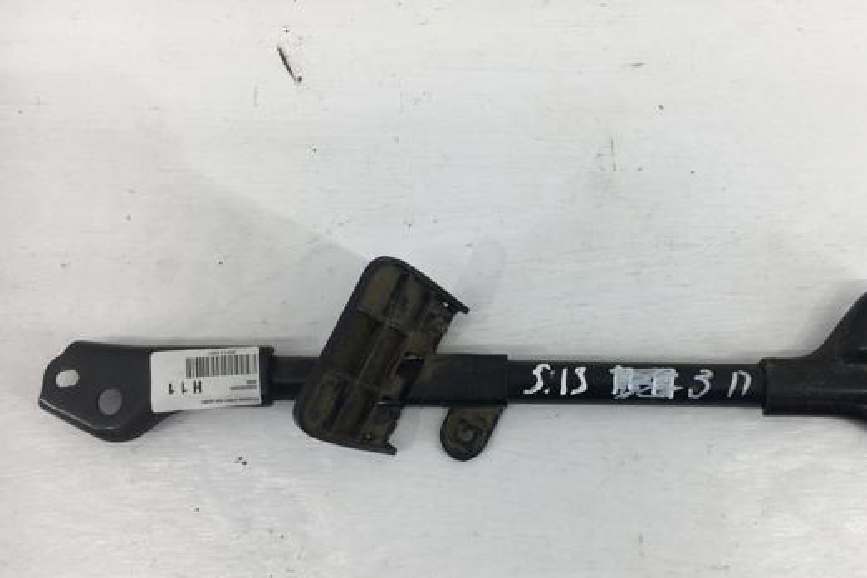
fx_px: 891
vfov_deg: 35.9
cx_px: 518
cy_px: 331
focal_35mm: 37
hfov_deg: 51.6
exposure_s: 1/100
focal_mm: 4.15
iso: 40
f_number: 2.2
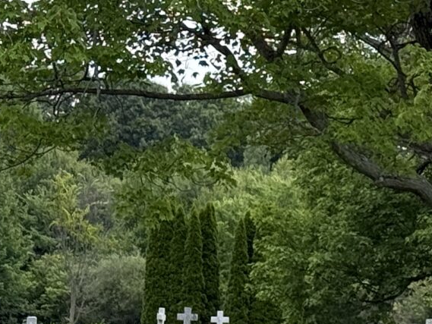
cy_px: 243
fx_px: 2696
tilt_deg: +2.7
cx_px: 730
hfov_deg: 8.8
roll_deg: -1.1
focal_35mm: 216
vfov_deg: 6.9
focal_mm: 6.76
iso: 80
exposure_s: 1/1754
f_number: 1.78
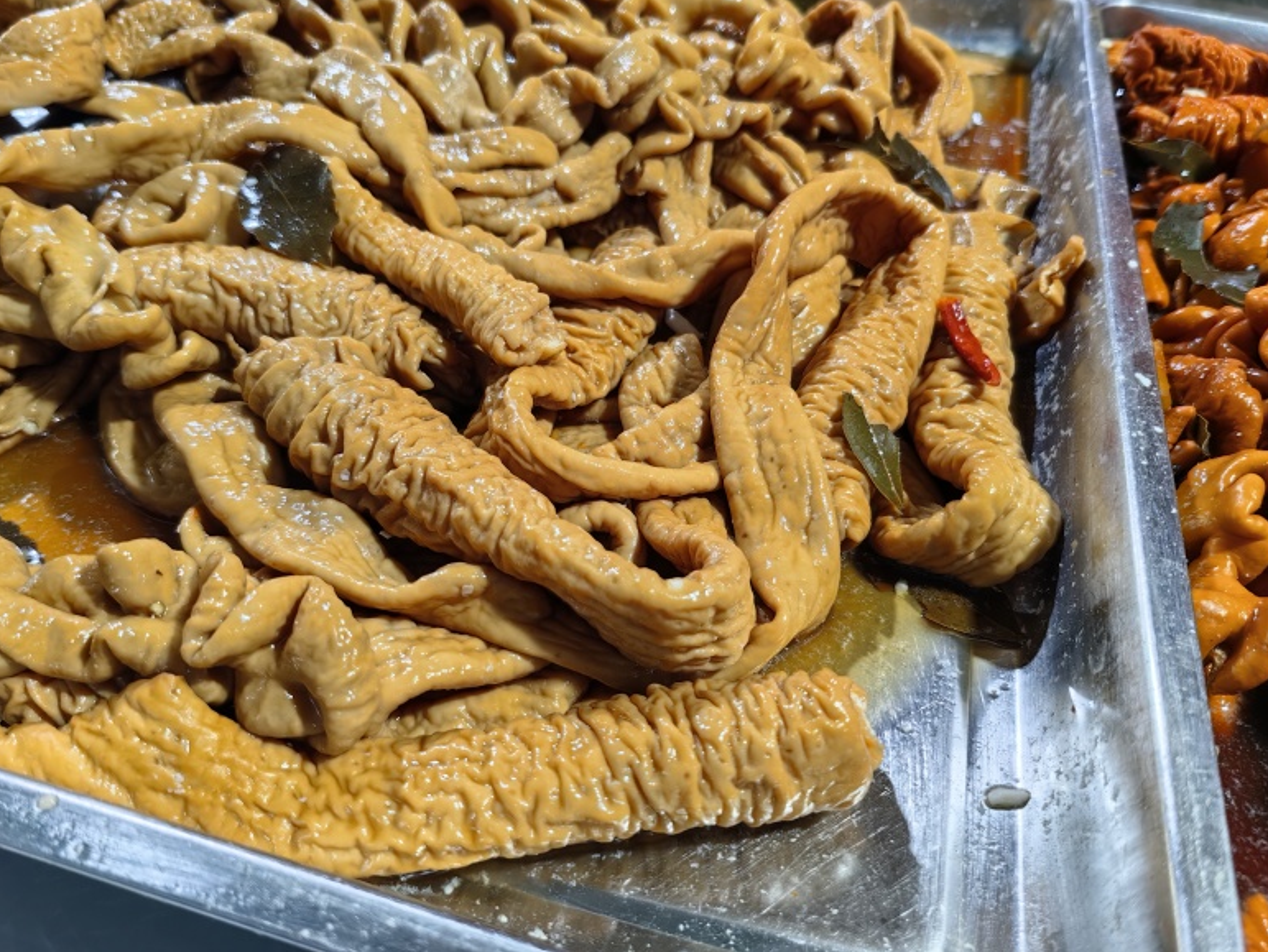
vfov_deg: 49.8
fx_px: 1026
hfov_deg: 63.4
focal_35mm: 28
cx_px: 628
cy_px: 462
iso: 125
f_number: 1.4
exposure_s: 1/100
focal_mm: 5.75
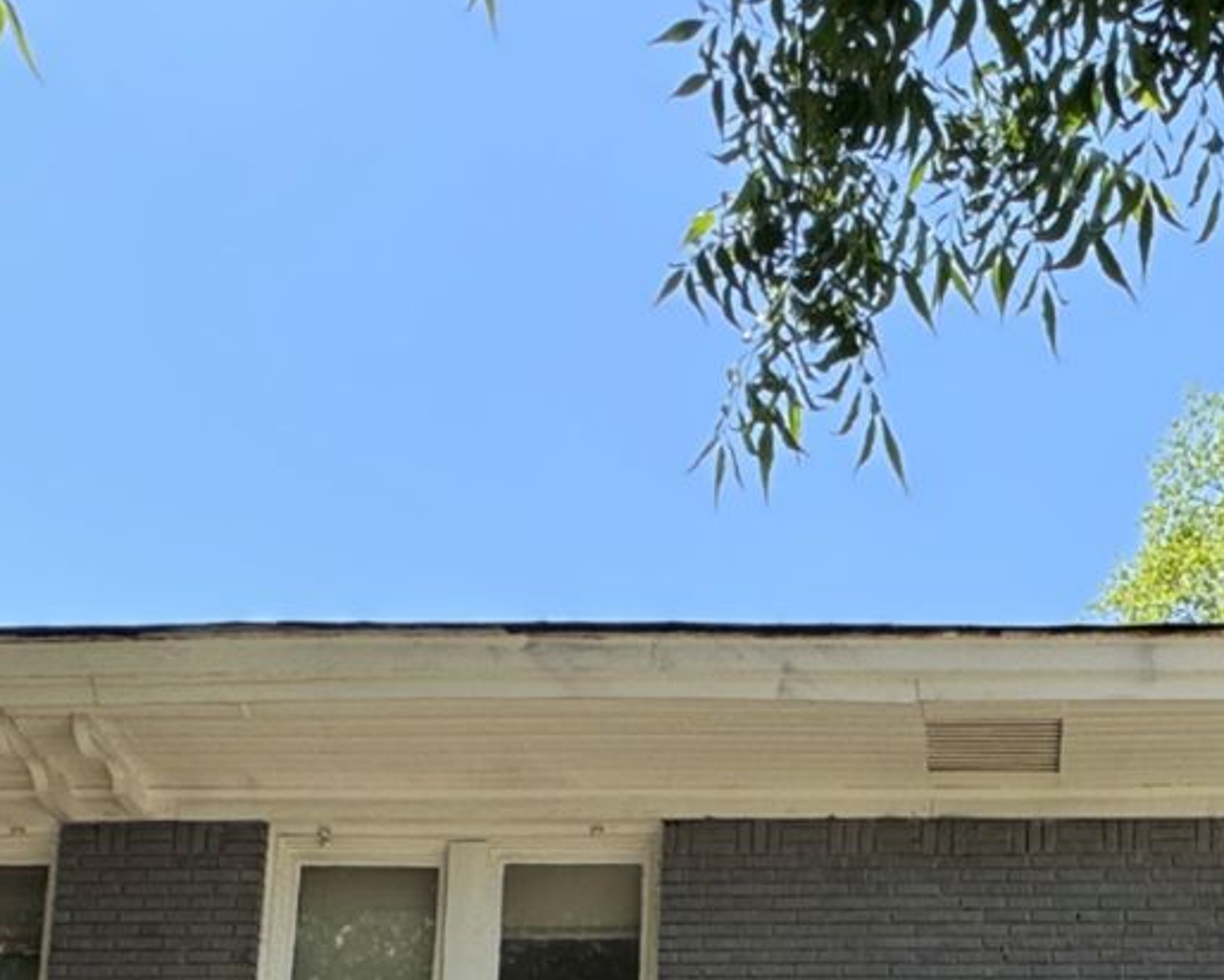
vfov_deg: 22.2
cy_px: 1610
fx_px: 1849
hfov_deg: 35.4
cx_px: 981
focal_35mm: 51
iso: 40
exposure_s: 1/368
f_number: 2.2
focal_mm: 2.22
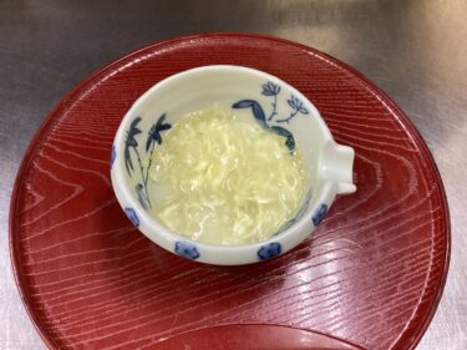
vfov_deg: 45.4
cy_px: 175
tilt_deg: -62.0
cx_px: 234
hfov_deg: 58.4
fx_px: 418
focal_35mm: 31
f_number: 2.4
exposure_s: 1/50
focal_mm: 3.3
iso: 125
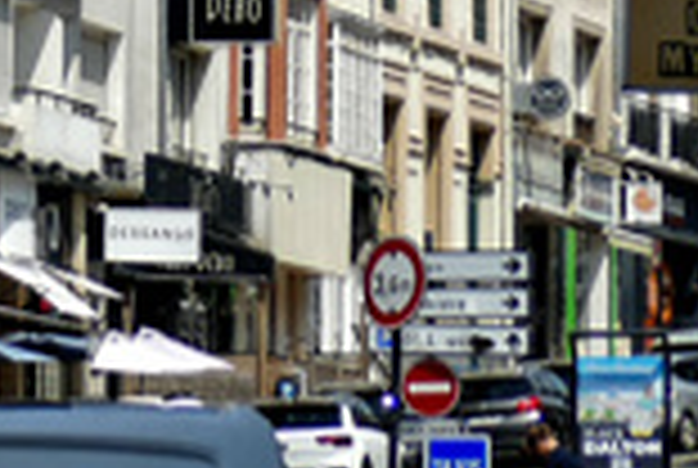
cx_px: -1144
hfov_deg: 3.3
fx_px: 12044
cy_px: -880
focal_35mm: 620
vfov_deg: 2.2
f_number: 4
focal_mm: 34.4
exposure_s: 1/2000
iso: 125
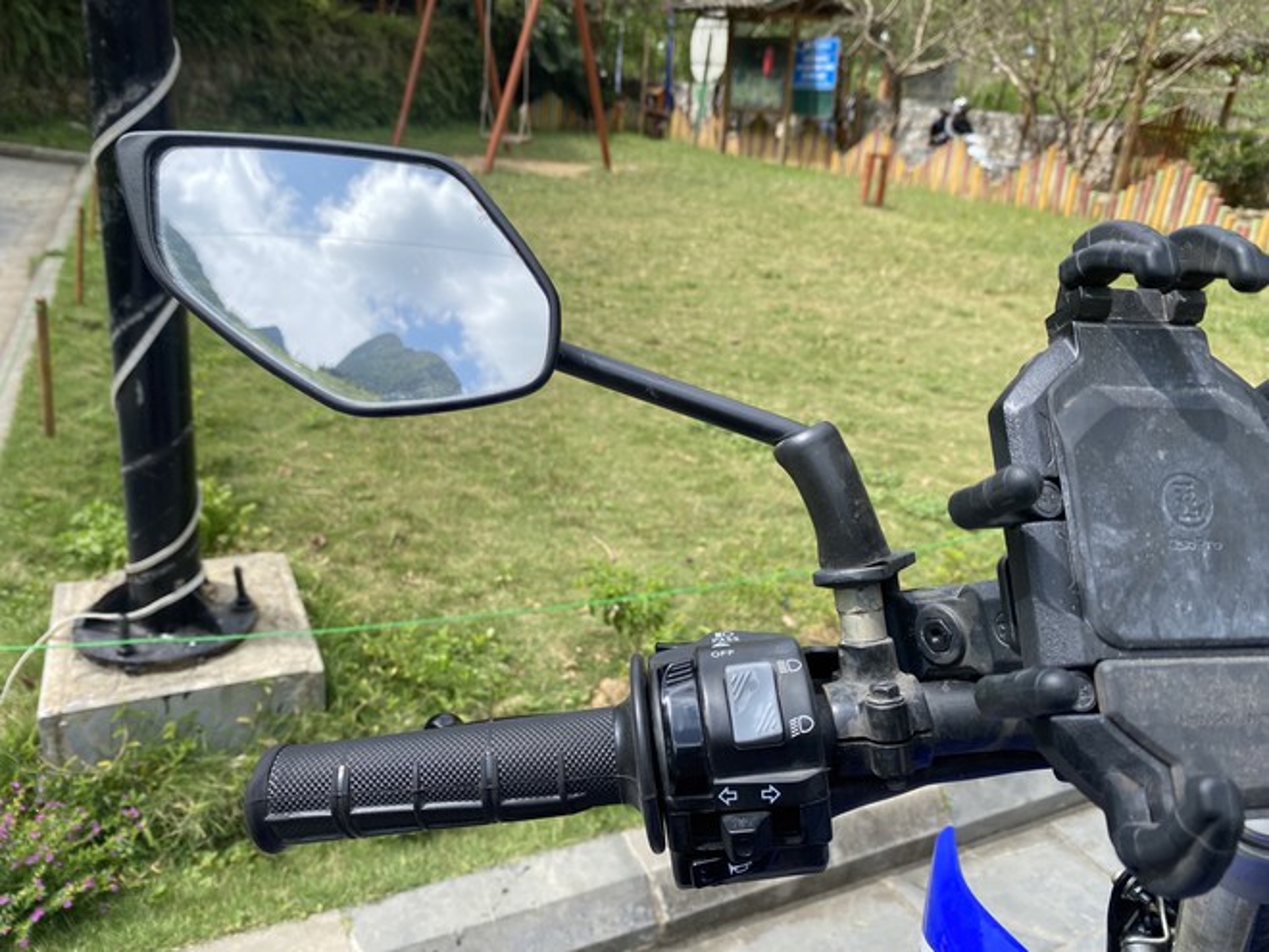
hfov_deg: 67.3
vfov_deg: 53.1
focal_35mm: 26
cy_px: 476
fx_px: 953
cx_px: 634
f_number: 1.8
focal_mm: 4.25
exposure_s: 1/1447
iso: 32
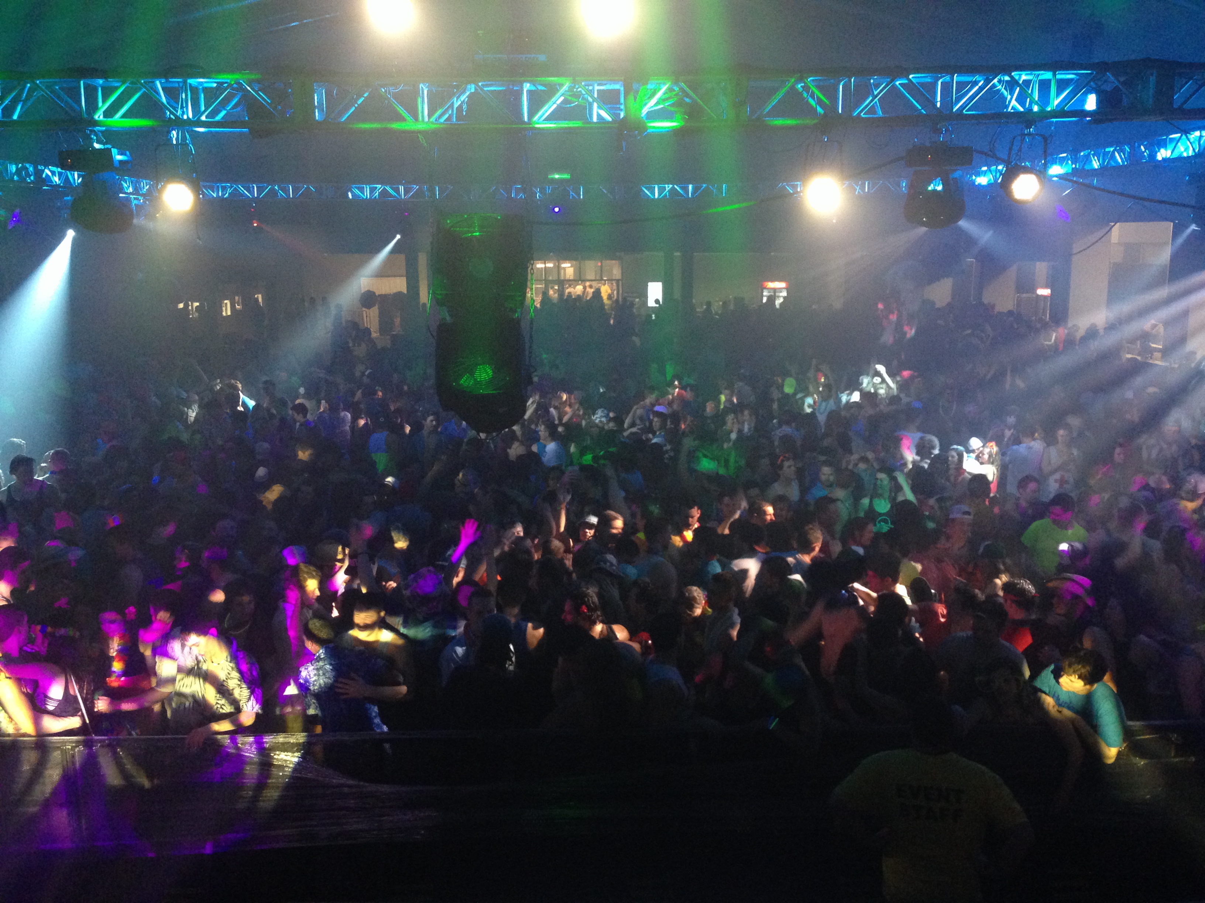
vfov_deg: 42.9
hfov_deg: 55.4
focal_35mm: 33
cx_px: 602
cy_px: 452
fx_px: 1149
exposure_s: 1/17
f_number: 2.4
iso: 400
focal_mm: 4.12
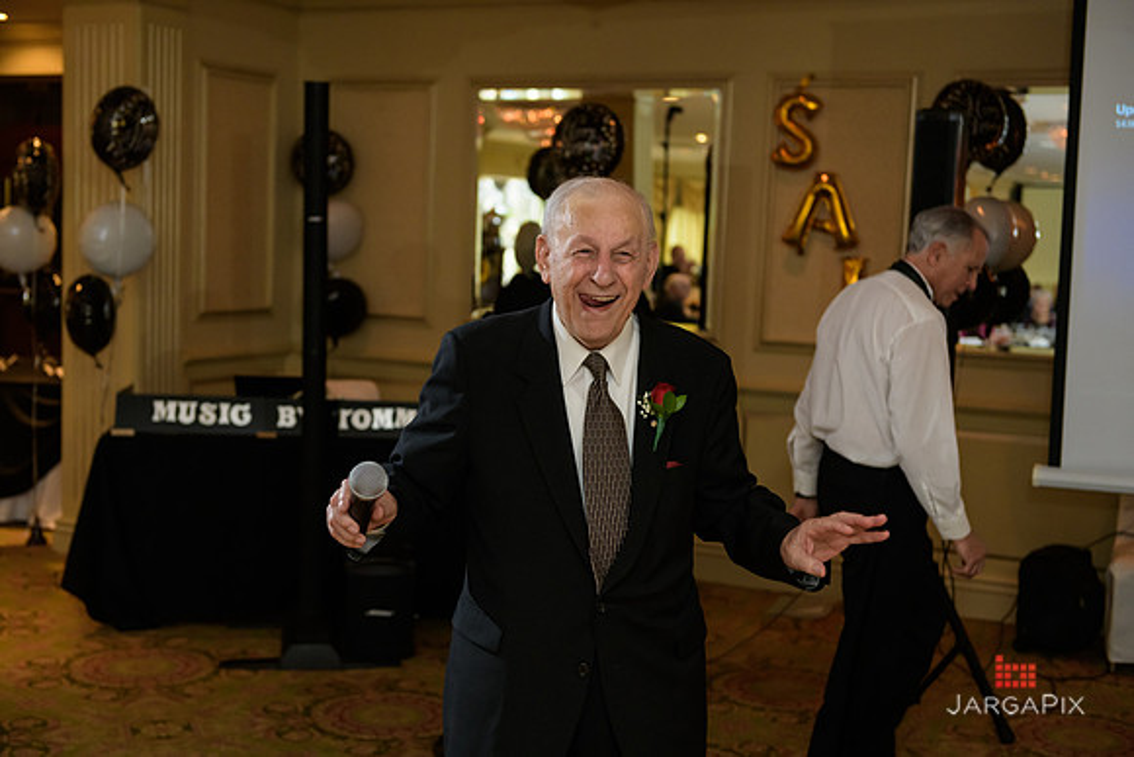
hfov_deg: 41.1
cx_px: 567
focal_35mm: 48
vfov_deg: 28.1
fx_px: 1512
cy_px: 378
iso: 1000
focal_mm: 48
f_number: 3.2
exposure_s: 1/125
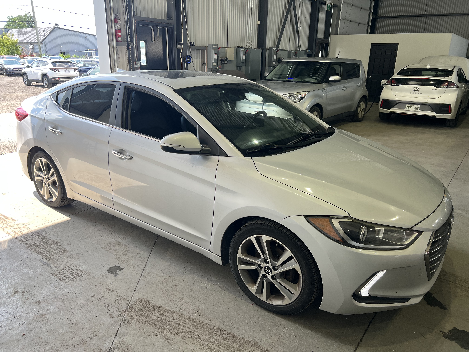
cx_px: 234
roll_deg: -0.9
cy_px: 176
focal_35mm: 26
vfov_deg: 53.1
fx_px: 352
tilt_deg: -18.5
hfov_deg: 67.3
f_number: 1.5
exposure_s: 1/285
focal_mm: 5.7
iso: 40
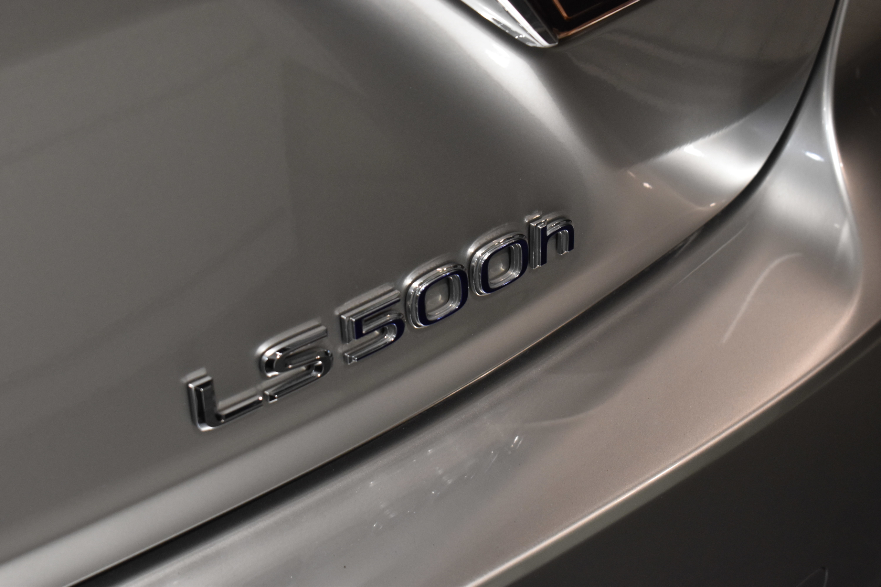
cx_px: 440
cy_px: 294
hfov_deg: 24.6
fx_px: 2019
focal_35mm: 82
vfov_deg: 16.6
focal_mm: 55
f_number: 8
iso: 1600
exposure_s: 1/100
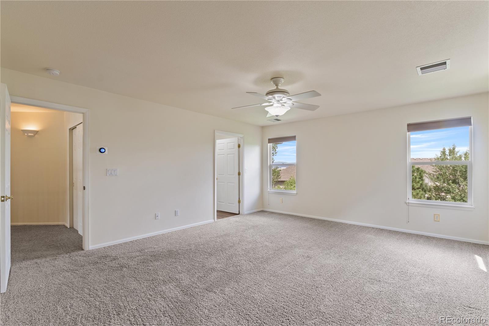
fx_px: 222
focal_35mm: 16
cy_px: 163
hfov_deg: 95.5
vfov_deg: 72.5
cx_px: 244
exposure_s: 1/2.5
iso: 125
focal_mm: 10.9
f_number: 9
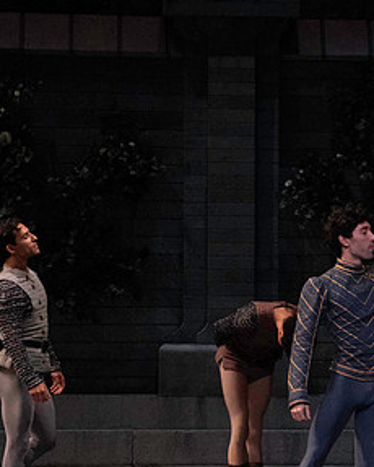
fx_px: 4824
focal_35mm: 349
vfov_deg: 5.5
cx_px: 441
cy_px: 289
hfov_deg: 4.4
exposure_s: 1/400
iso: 16000
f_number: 11
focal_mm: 184
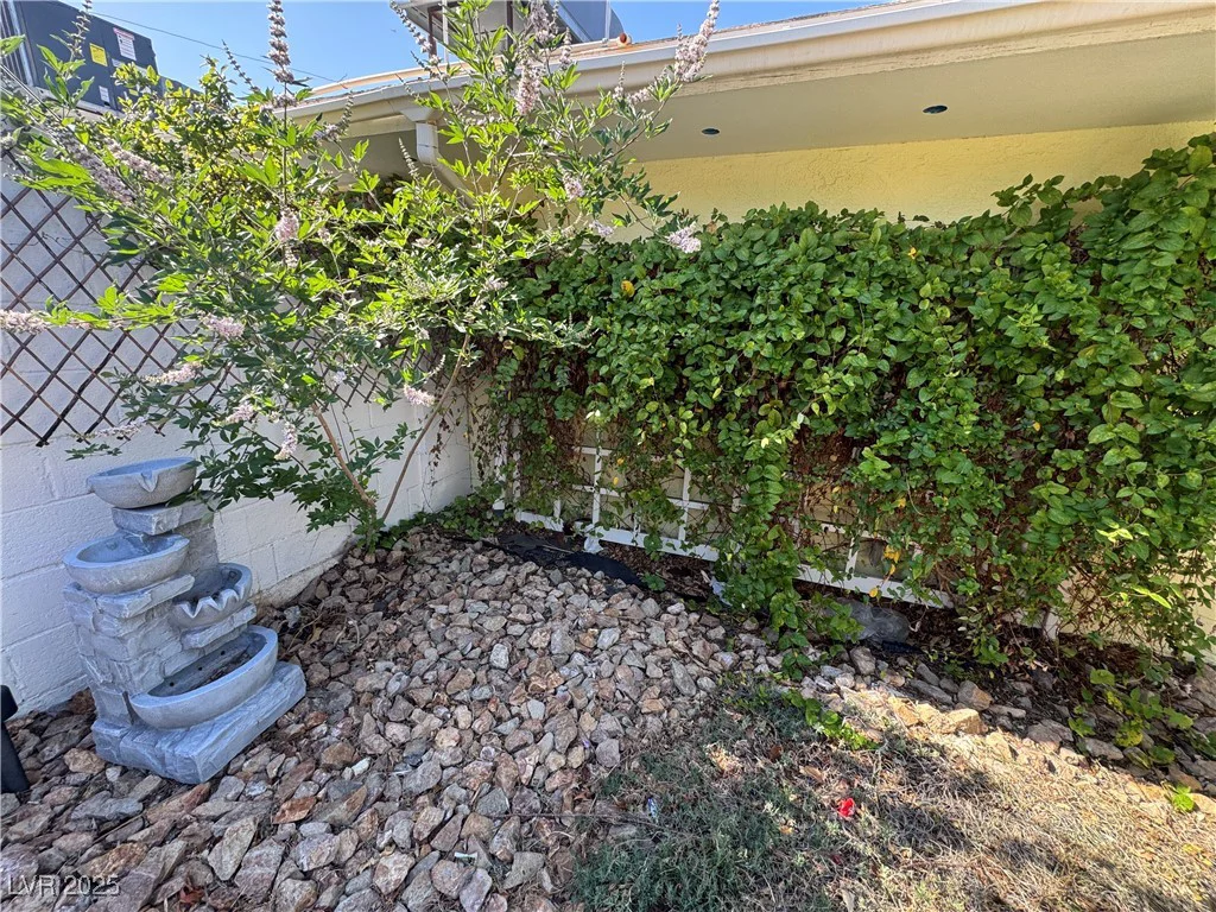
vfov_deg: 85.7
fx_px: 492
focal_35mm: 14
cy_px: 456
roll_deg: -2.1
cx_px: 608
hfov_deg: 102.1
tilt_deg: -16.7
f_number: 2.2
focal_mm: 2.22
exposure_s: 1/152
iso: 40
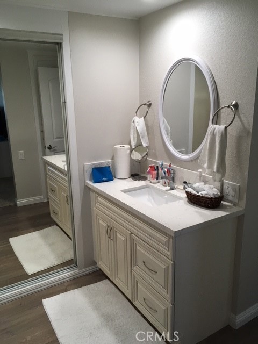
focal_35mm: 29
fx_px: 288
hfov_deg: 48.2
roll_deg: +1.3
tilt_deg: -16.0
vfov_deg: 61.7
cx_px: 129
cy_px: 172
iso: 40
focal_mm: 4.15
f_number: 2.2
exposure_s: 1/30
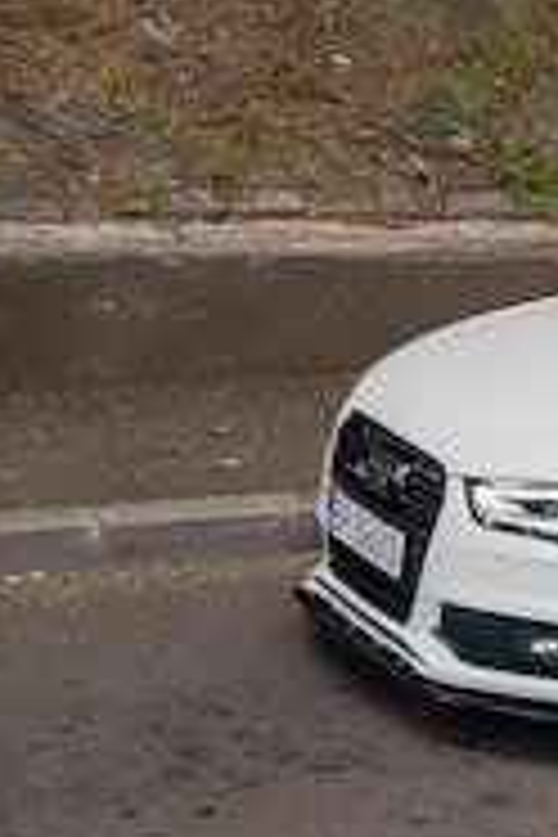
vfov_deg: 11.4
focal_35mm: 181
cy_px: 500
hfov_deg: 7.5
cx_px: 630
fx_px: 4208
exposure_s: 1/40
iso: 400
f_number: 5.6
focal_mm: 50
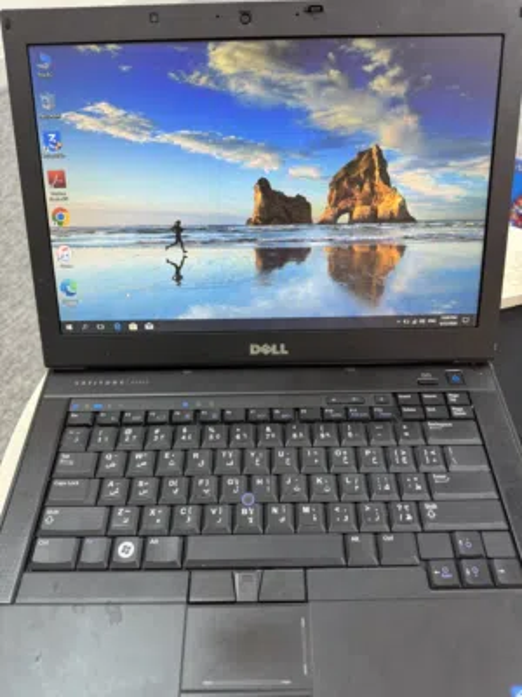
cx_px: 261
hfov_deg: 56.8
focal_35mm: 24
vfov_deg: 71.6
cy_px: 348
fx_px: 483
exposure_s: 1/75
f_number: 1.78
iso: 200
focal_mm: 6.76
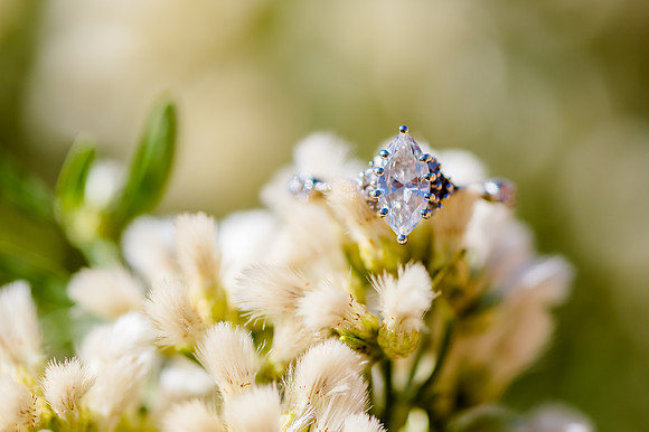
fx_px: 2177
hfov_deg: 17.0
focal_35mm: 121
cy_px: 228
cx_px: 354
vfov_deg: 11.3
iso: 200
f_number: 5.6
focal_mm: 105
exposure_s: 1/2000
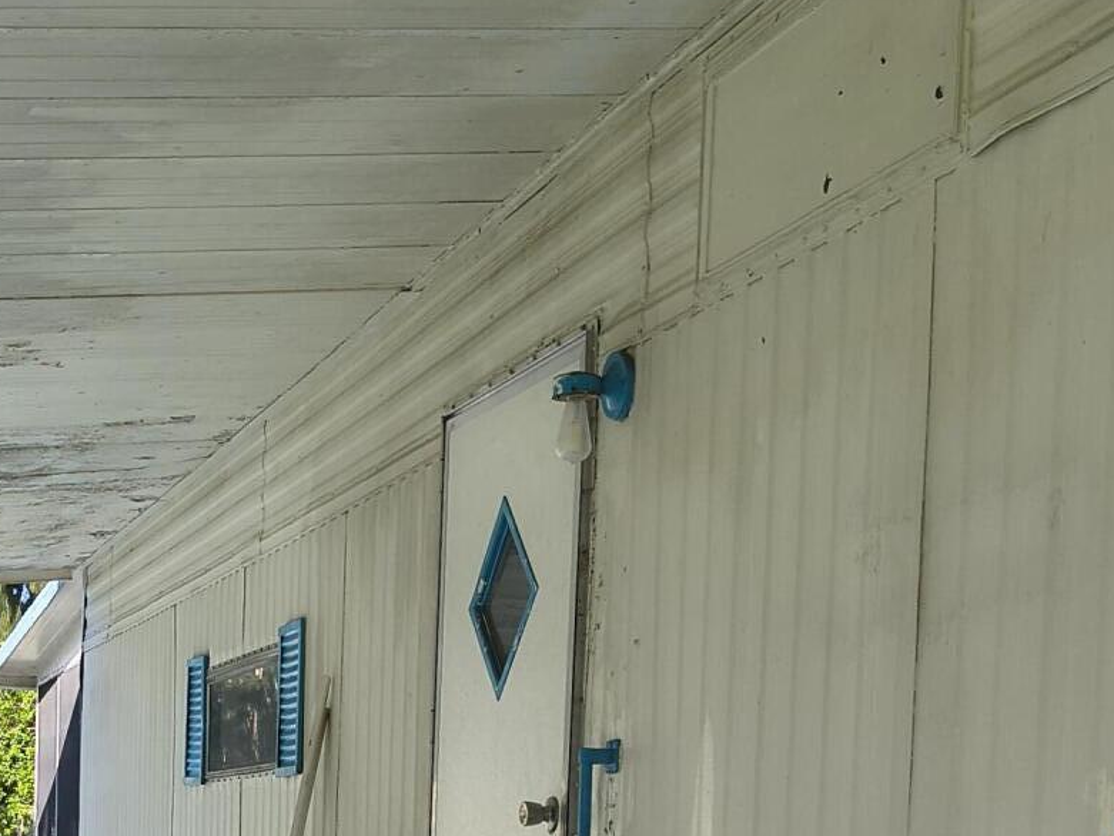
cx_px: 364
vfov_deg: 21.2
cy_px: 1021
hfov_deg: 30.0
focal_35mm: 64
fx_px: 2060
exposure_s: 1/513
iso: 100
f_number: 1.7
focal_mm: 4.68
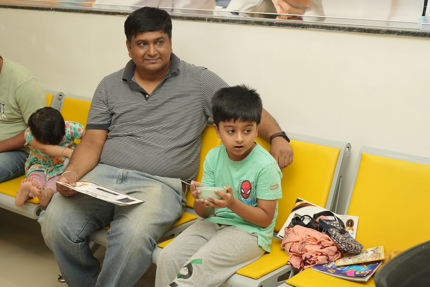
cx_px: 215
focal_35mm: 52
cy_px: 144
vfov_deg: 26.0
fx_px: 621
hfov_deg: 38.2
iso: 640
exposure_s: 1/100
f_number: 5
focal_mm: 35
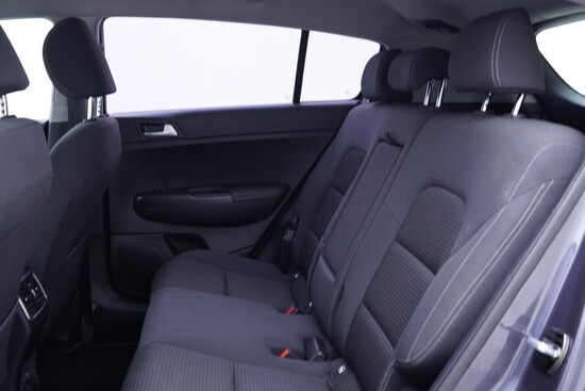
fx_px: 585
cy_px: 196
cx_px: 292
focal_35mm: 36
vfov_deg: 36.9
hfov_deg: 53.1
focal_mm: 24
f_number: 2.8
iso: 320
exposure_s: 1/40
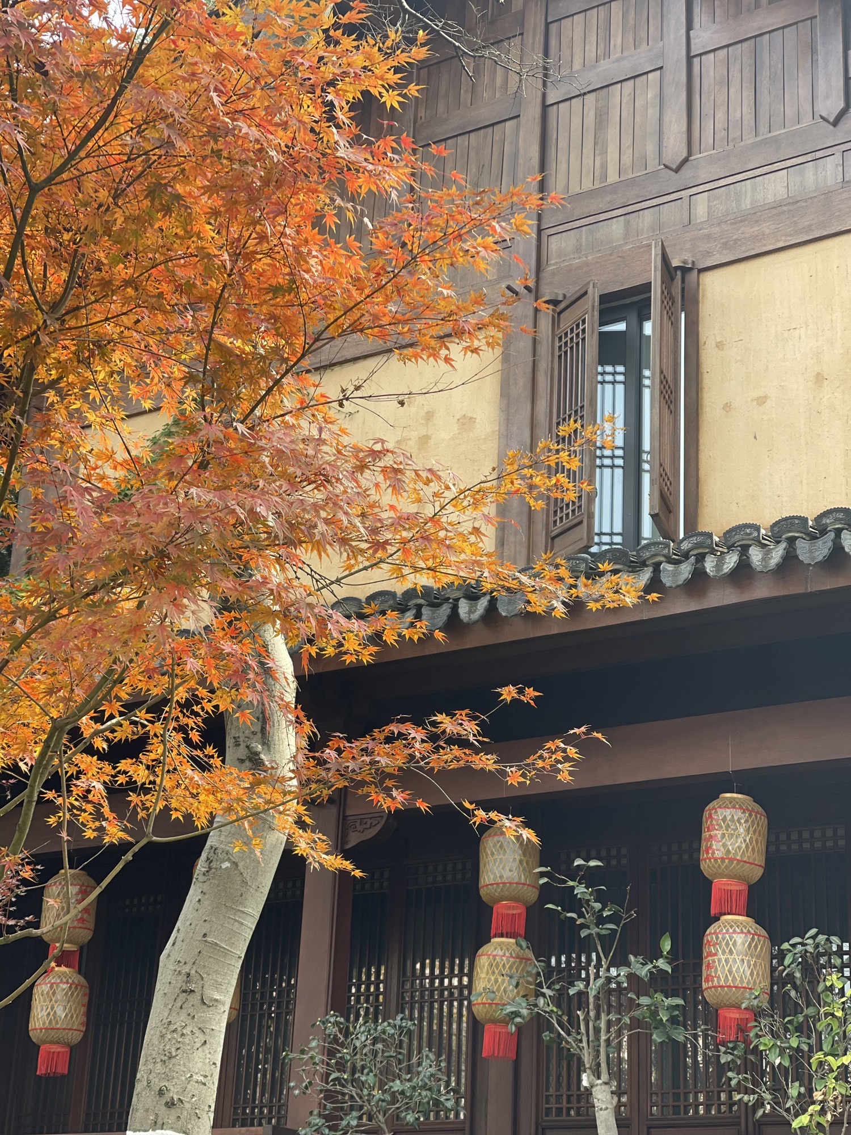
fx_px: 2098
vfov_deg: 30.3
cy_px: 568
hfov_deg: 22.9
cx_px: 426
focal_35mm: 64
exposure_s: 1/121
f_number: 2.2
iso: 32
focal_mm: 7.5
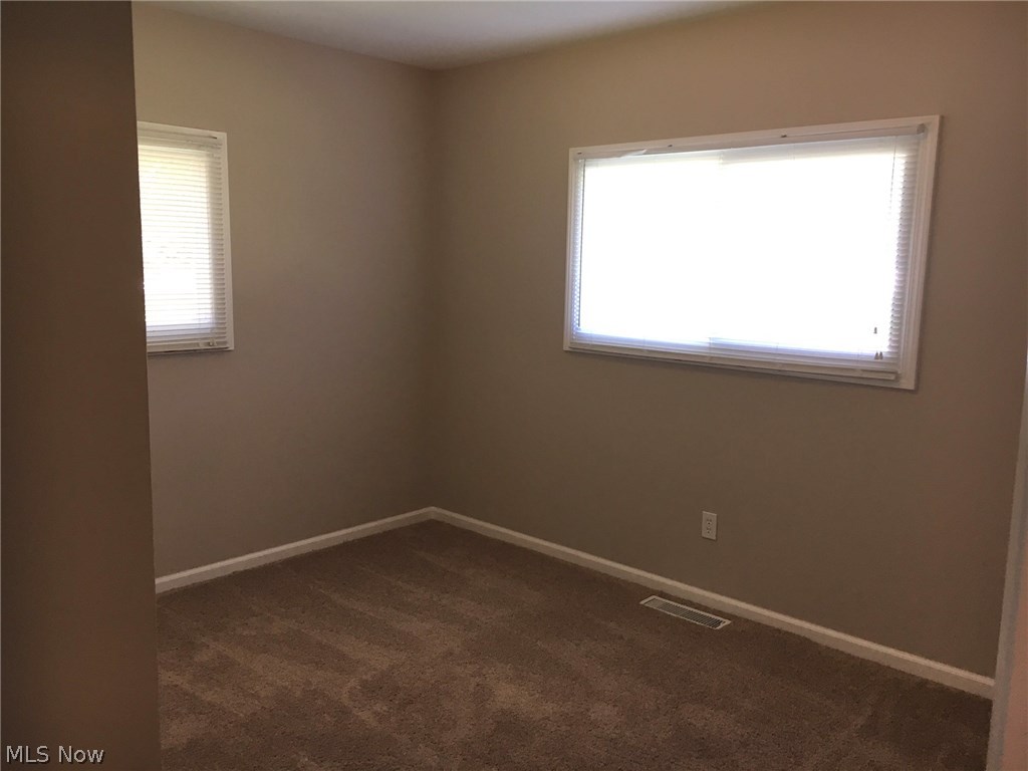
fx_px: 861
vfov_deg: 48.2
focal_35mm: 29
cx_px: 514
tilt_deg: -7.5
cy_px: 386
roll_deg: -1.6
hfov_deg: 61.7
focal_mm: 4.15
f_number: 2.2
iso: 50
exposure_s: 1/30
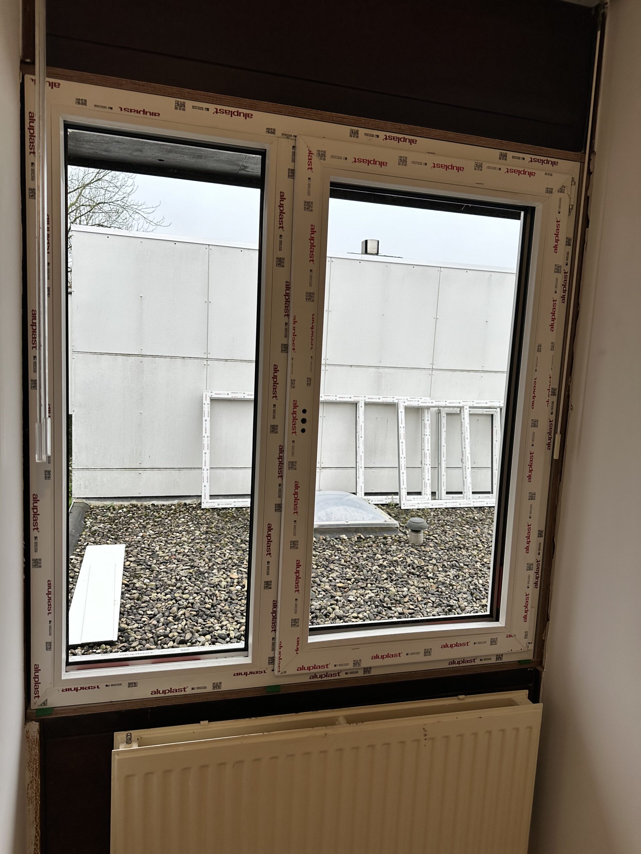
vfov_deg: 71.6
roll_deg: -3.3
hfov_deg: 56.8
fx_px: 593
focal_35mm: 24
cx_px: 320
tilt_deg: -6.9
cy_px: 427
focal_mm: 6.86
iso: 80
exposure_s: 1/248
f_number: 1.78
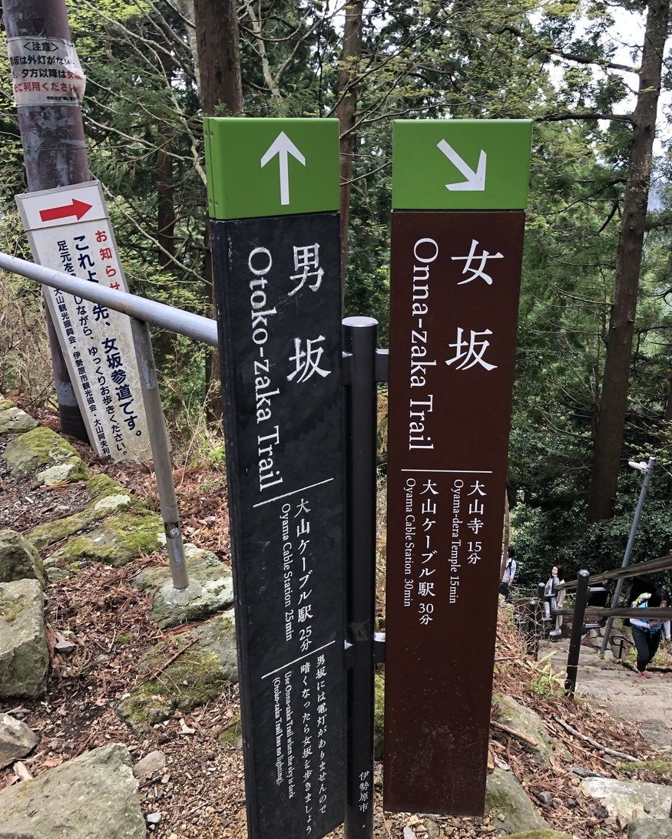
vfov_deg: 58.7
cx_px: 342
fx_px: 746
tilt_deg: -19.4
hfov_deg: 48.5
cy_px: 396
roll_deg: -1.4
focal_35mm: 30
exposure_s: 1/120
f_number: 1.8
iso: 64
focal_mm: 3.99
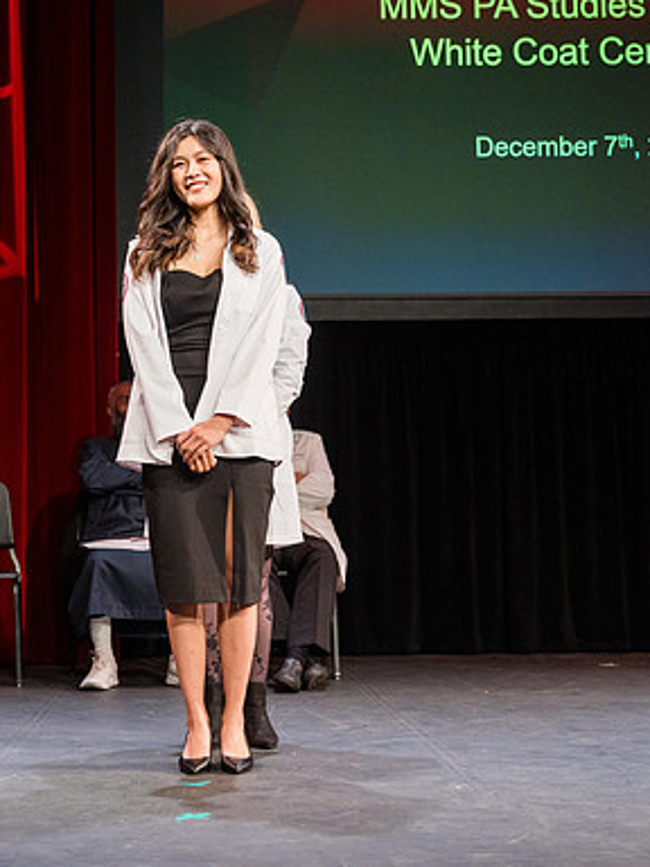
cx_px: 219
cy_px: 435
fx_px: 1677
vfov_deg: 29.0
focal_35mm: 67
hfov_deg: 21.8
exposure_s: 1/320
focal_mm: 46.1
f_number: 3.5
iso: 1250
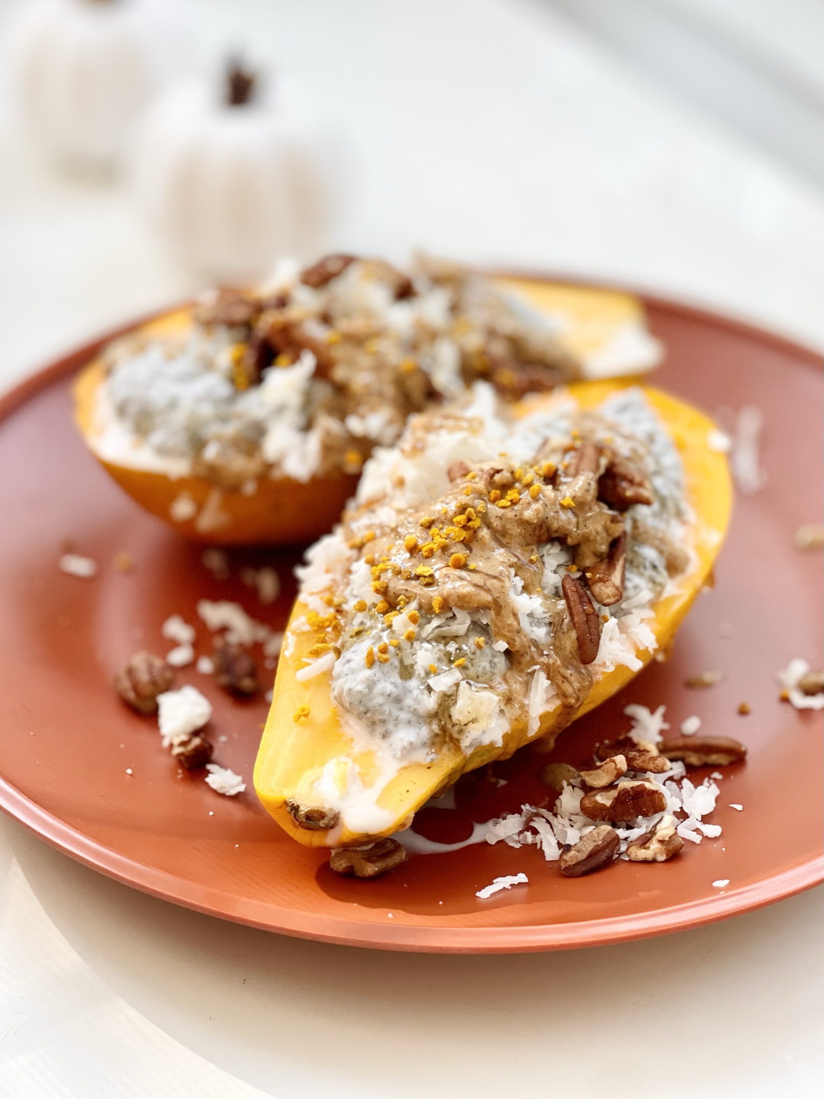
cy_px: 550
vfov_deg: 30.3
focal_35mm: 64
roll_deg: +0.3
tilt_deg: -35.4
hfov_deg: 22.9
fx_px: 2032
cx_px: 412
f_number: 2.2
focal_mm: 7.5
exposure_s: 1/120
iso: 125
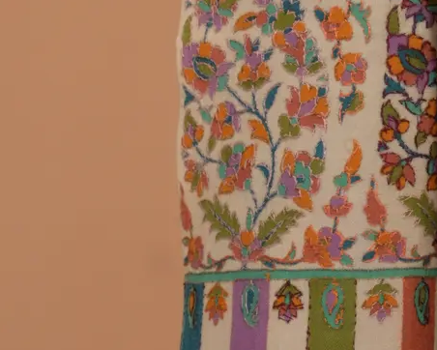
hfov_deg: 6.6
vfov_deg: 5.2
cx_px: 666
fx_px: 3765
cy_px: -306
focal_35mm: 291
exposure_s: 1/200
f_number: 6.3
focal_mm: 55
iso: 125
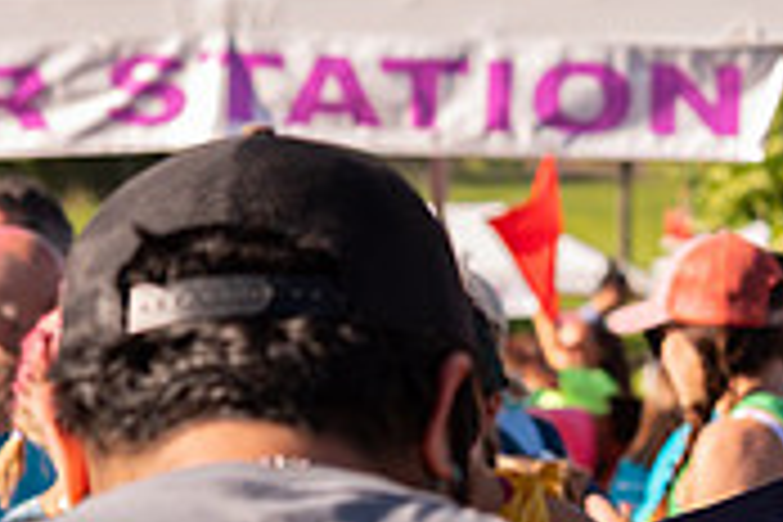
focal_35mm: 323
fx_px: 7025
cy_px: 440
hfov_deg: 6.3
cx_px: 886
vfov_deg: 4.3
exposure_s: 1/500
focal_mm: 82
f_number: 5.6
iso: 200
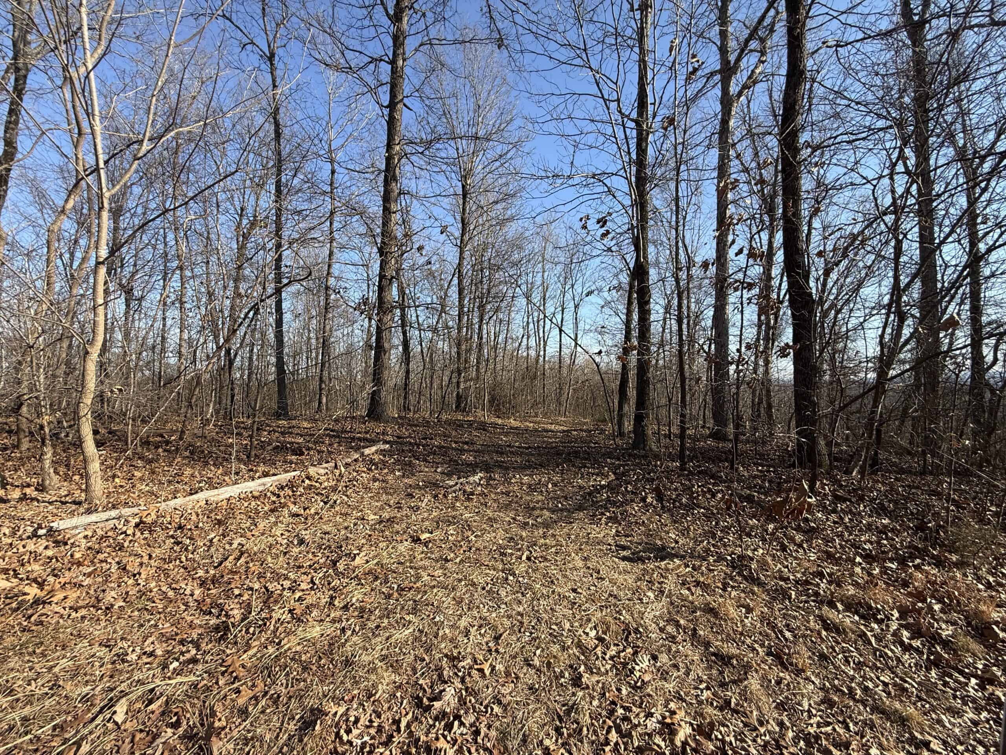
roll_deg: +0.0
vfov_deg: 85.7
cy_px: 378
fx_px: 407
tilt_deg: +0.8
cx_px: 503
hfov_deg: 102.1
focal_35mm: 14
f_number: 2.2
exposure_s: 1/734
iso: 50
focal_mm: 2.22
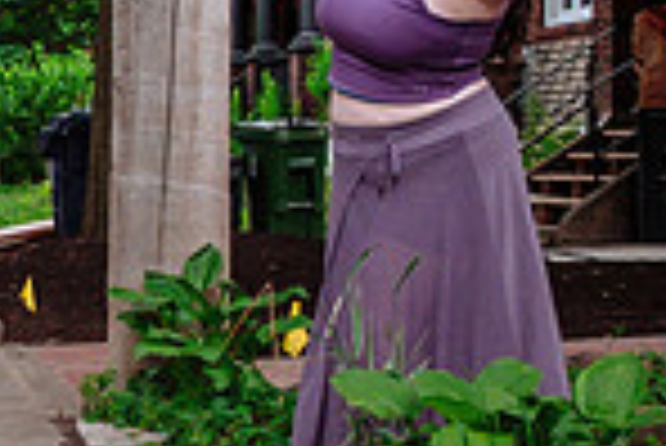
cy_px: 321
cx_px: -354
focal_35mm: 108
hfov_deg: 17.0
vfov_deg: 12.7
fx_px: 2000
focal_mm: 16
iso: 1600
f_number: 2.8
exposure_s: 1/250
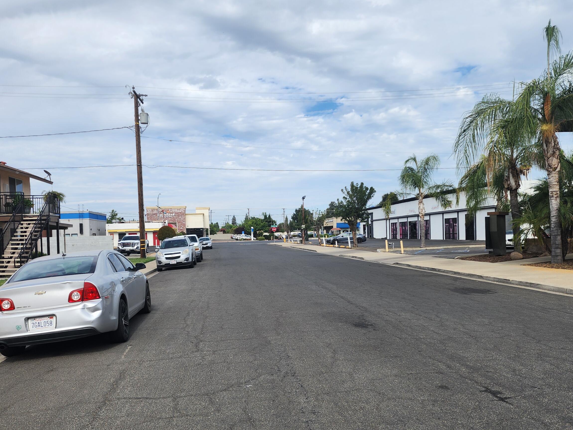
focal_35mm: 30
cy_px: 248
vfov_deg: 46.6
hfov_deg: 59.8
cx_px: 250
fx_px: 497
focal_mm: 6.4
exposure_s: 1/1145
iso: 12
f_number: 1.8
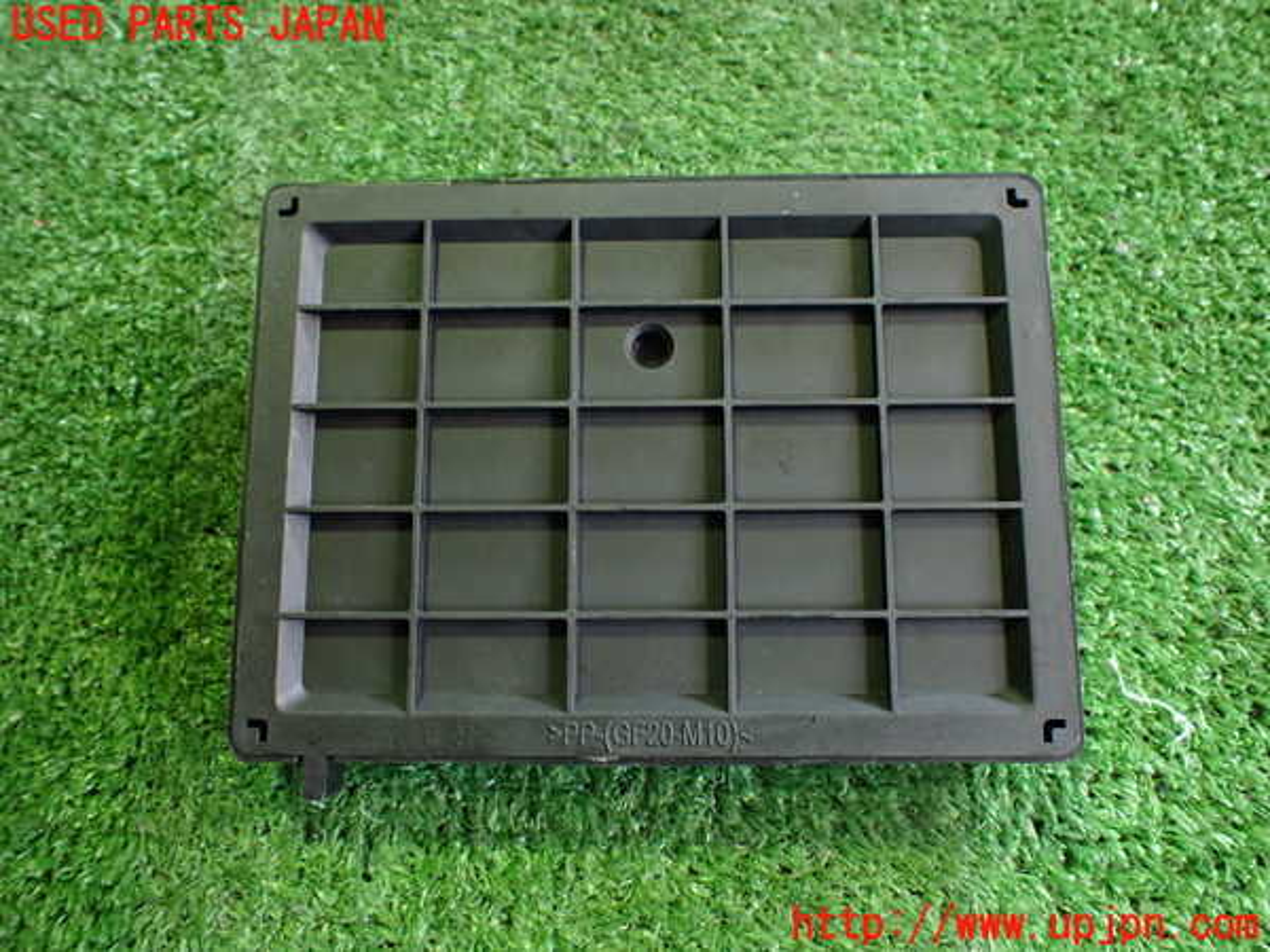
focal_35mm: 30
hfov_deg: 60.0
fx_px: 1101
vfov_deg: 46.8
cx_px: 635
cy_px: 476
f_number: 2.3
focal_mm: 5.4
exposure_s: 1/50
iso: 800
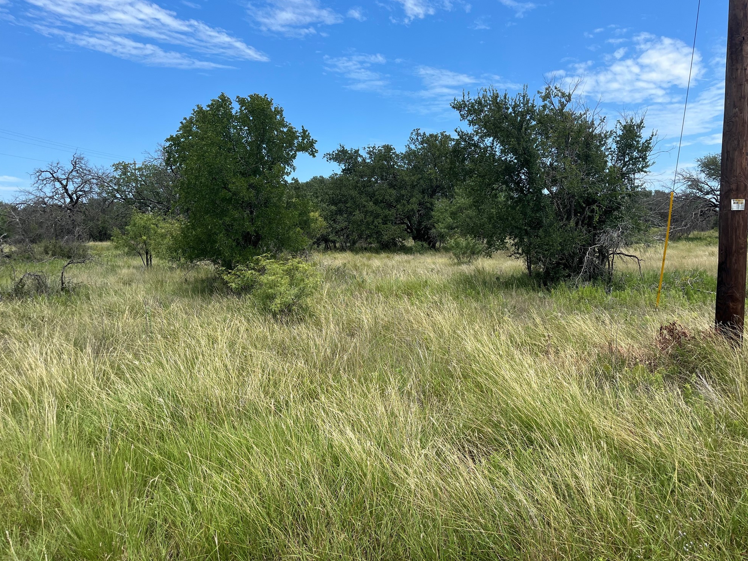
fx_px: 583
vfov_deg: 51.3
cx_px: 372
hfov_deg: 65.3
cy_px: 272
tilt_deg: -3.5
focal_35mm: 27
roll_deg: +0.6
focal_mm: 5.1
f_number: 1.6
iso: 50
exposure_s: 1/3215
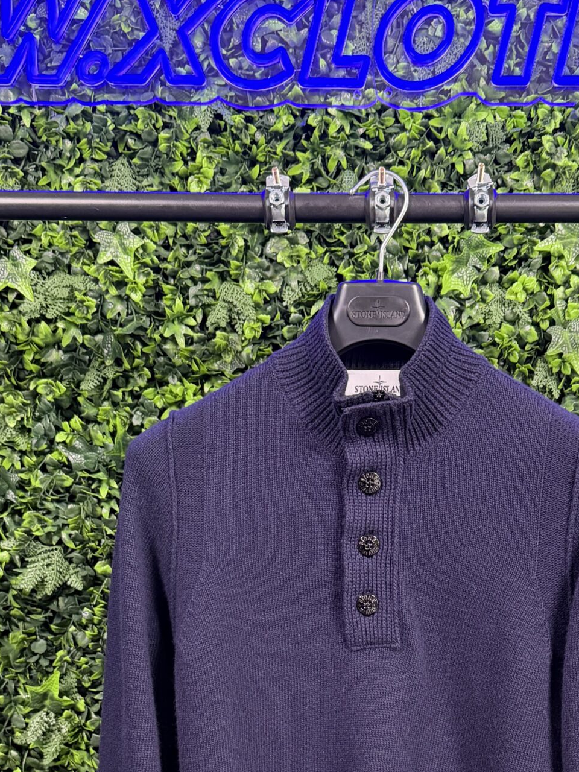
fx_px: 1070
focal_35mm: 48
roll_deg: -0.4
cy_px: 630
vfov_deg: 38.0
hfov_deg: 30.1
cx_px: 375
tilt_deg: -6.0
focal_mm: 6.76
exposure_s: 1/36
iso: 800
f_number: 1.78
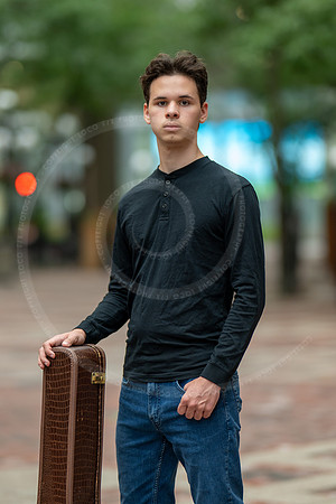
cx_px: 168
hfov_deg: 10.8
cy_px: 252
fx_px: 1778
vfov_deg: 16.1
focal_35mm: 127
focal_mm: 85
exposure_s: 1/400
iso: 250
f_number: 1.2
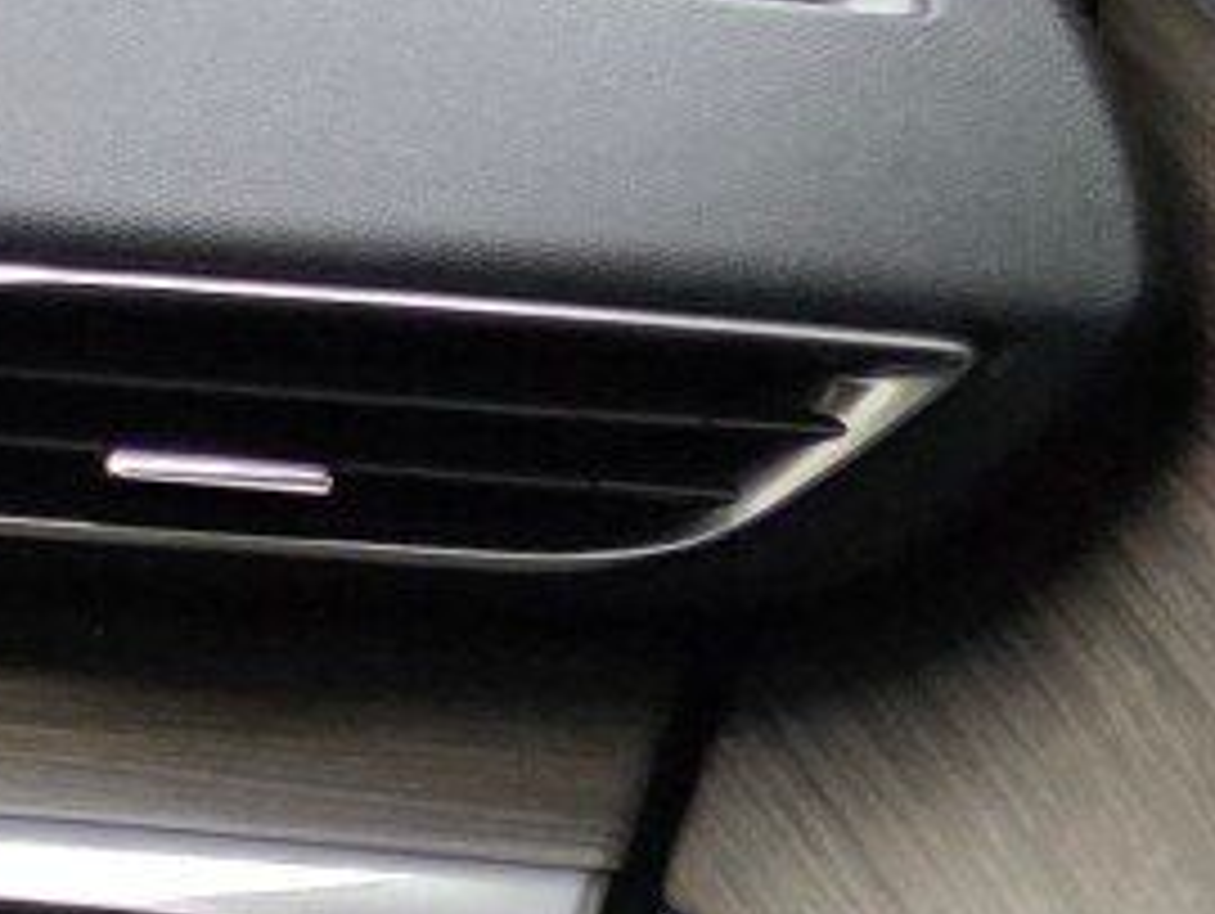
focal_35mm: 166
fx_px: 5832
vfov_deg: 8.6
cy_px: 1695
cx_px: -3028
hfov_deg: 8.6
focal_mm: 6.3
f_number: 1.7
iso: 1000
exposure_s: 1/100
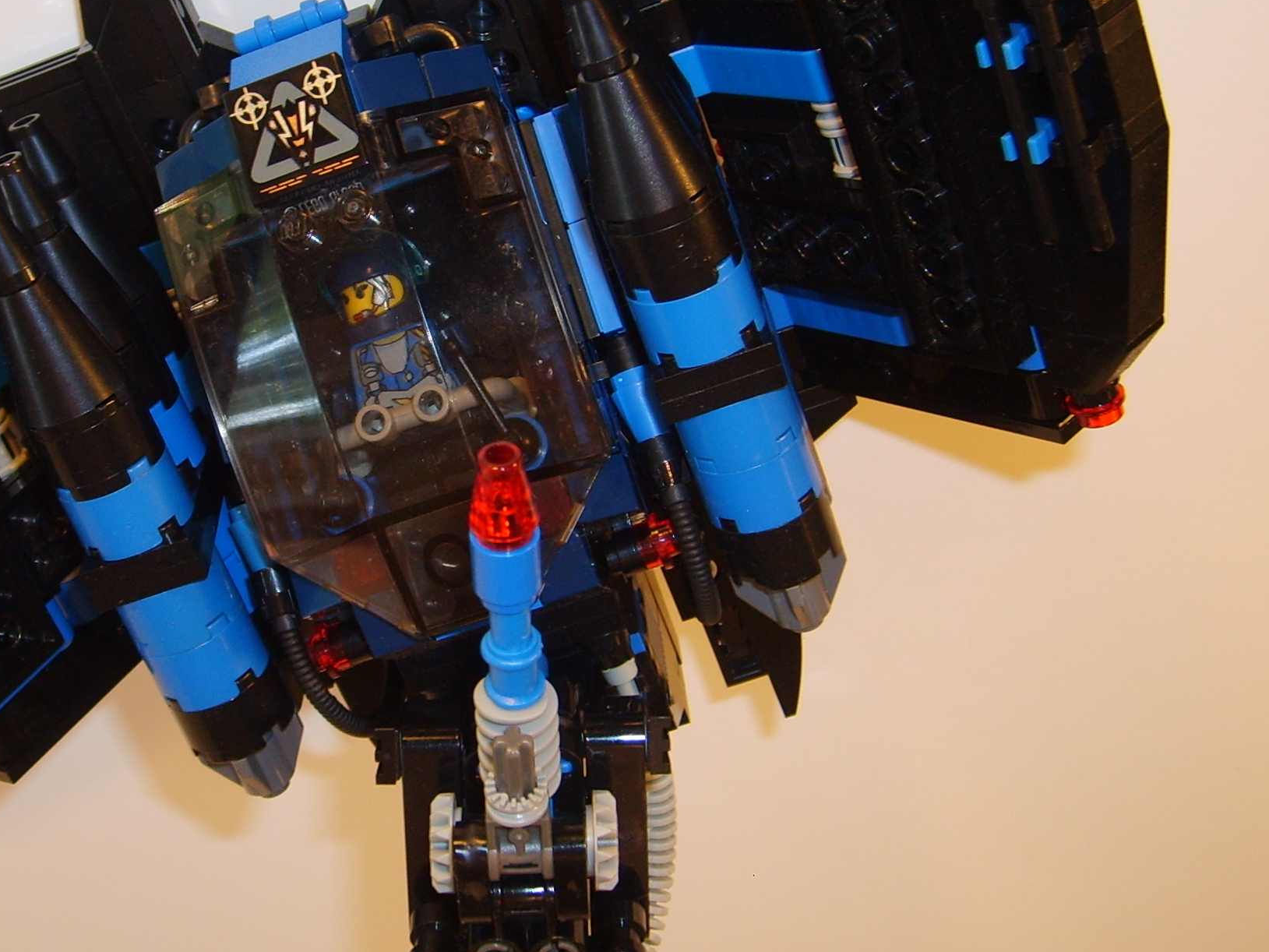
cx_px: 417
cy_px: 381
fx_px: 2016
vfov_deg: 26.5
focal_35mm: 55
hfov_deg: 34.6
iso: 60
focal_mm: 5.8
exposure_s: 1/30
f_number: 2.8
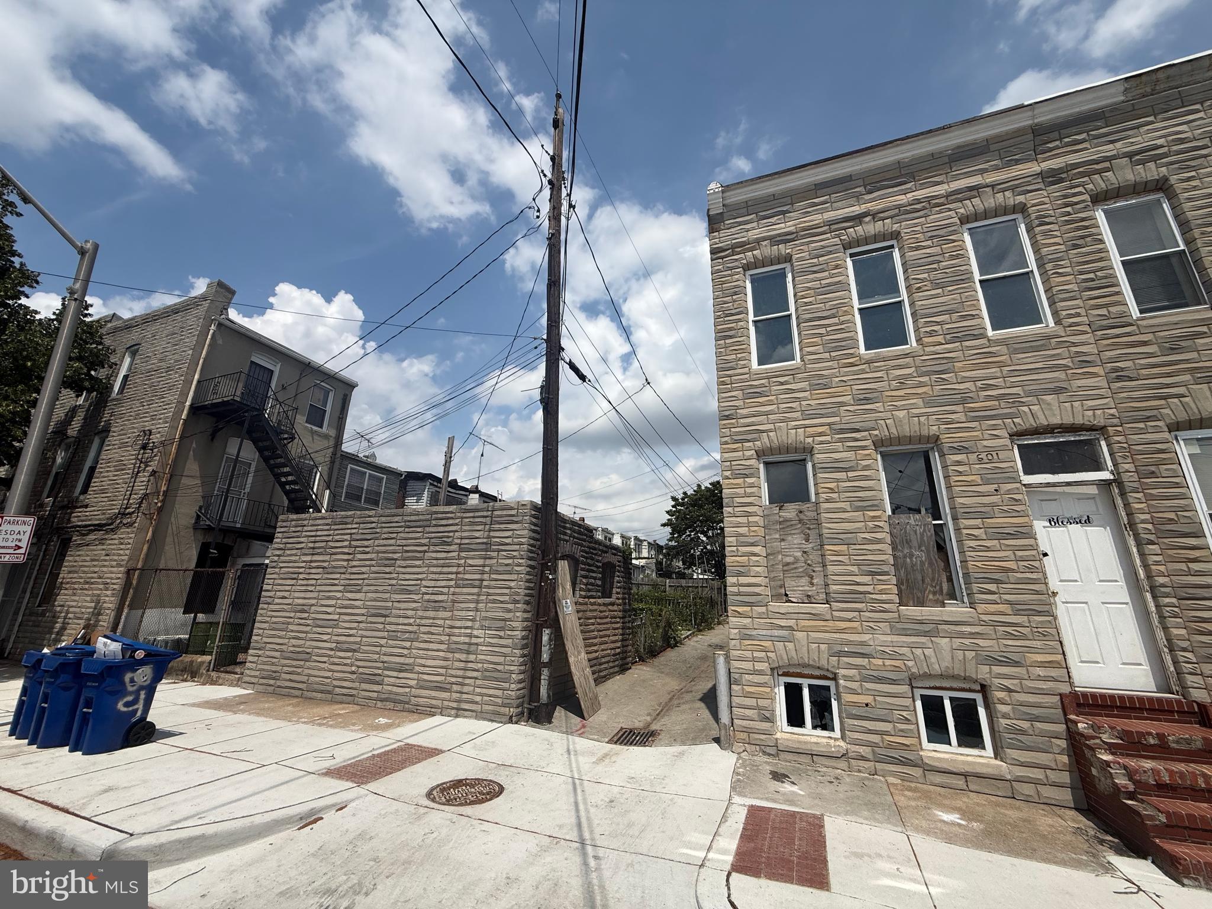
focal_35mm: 14
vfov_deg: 85.7
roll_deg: -1.7
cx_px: 606
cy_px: 454
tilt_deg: +16.8
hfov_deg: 102.1
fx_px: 490
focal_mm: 2.22
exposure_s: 1/6173
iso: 50
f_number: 2.2
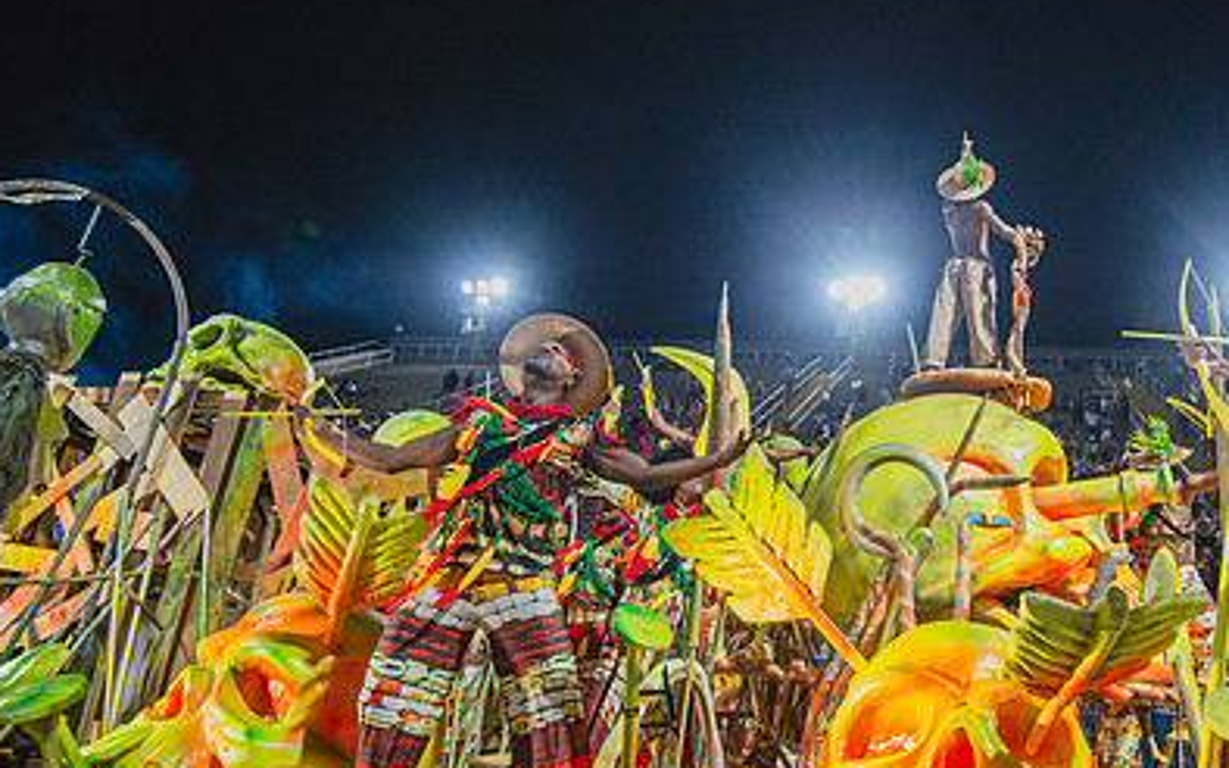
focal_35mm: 24
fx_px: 804
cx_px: 870
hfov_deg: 71.3
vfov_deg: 51.0
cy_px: 411
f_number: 4
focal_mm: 16
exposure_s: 1/320
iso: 1600
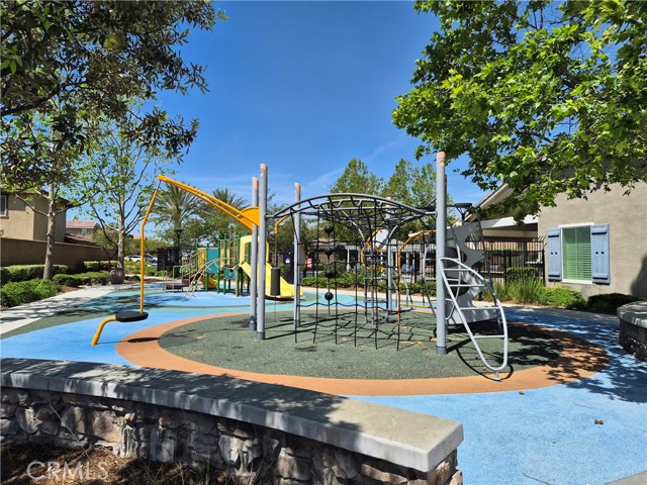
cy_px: 242
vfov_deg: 58.9
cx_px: 324
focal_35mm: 23
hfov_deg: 73.9
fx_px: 430
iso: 80
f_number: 1.8
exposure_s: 1/6608
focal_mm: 5.4
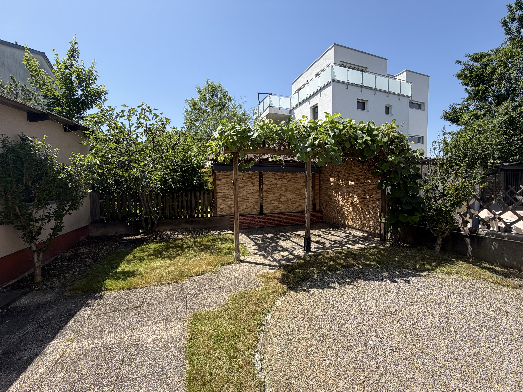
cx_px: 262
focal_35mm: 14
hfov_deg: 102.1
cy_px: 196
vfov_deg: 85.7
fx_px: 212
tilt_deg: -0.6
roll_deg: +0.8
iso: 32
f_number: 2.2
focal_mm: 2.22
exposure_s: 1/770
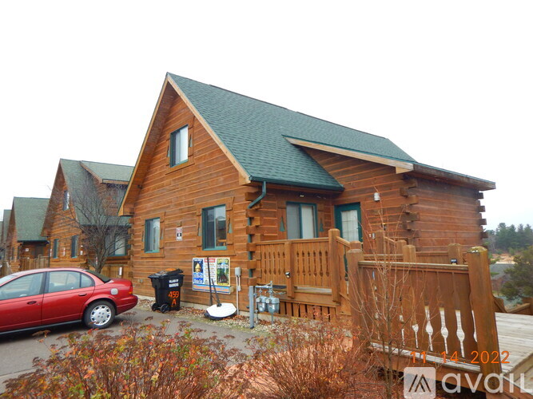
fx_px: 369
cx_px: 266
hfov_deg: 71.6
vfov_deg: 56.8
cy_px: 200
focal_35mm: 24
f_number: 2.8
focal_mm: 4.3
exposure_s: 1/200
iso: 125
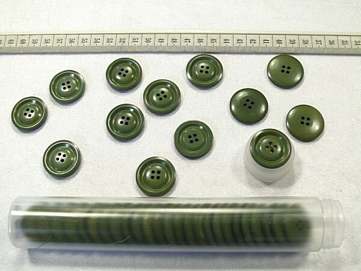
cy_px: 136
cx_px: 180
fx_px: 438
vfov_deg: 34.3
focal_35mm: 42
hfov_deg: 44.8
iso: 100
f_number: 2.8
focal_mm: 8.4
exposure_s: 1/60
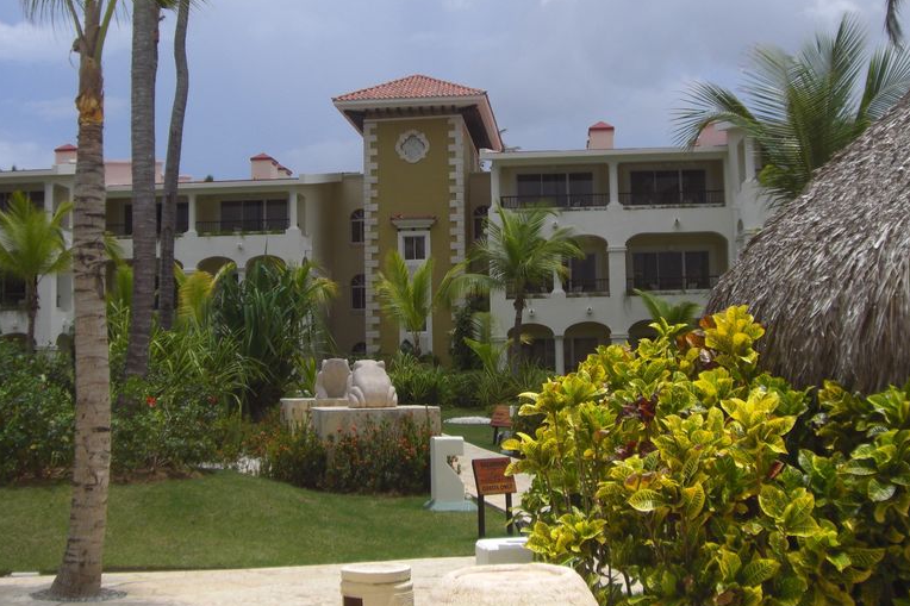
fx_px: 1339
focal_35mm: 53
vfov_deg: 25.4
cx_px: 490
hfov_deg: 37.5
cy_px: 202
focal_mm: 6.2
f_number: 8
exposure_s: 1/250
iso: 64
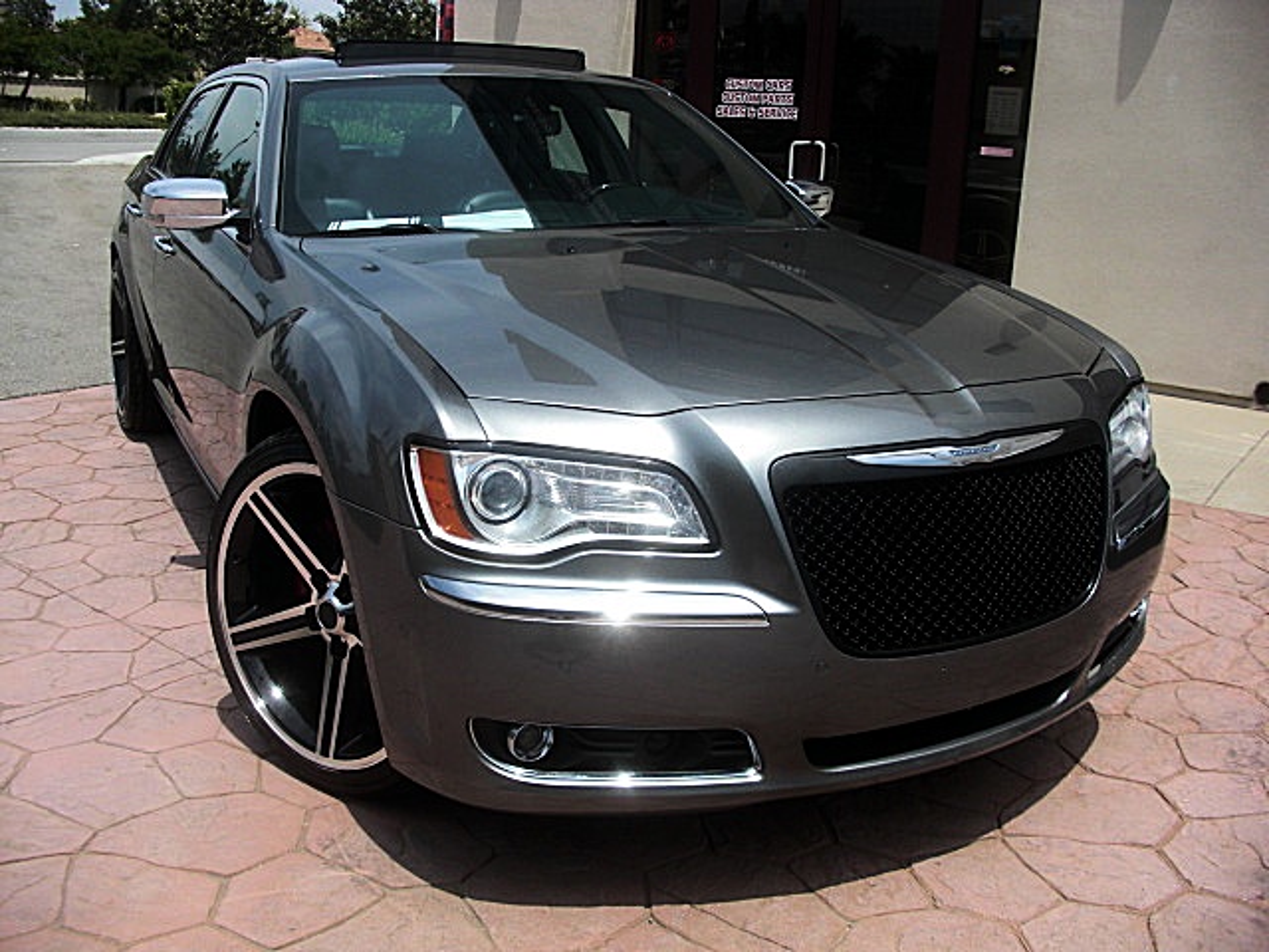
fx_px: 1320
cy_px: 476
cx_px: 634
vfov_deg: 39.7
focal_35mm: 36
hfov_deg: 51.4
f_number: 7.9
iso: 50
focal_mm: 6.3
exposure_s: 1/160
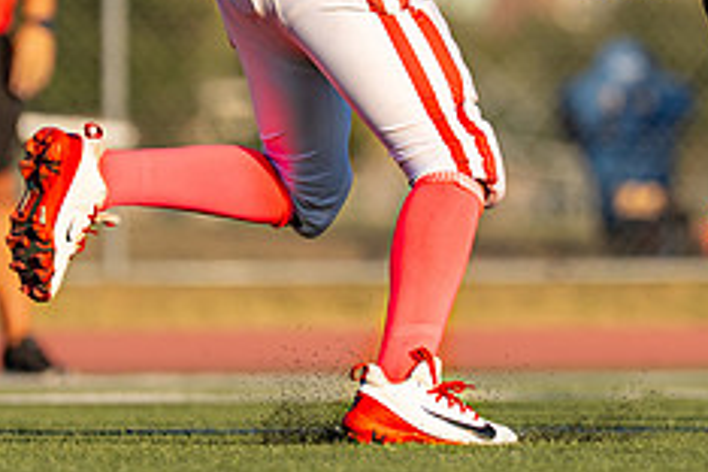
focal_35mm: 1038
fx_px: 20412
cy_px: 42
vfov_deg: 1.3
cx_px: 363
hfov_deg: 2.0
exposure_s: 1/1600
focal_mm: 200
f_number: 2.8
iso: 100
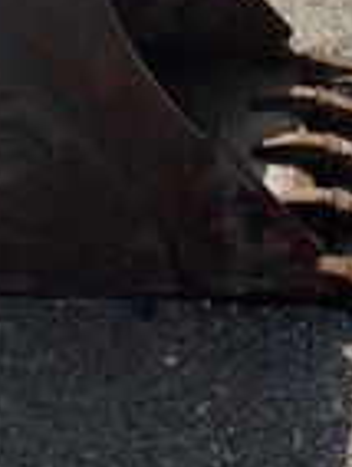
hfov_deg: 20.2
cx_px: 230
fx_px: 987
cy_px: -178
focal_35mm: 73
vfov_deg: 23.0
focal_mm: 5.1
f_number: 1.6
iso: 50
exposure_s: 1/4016
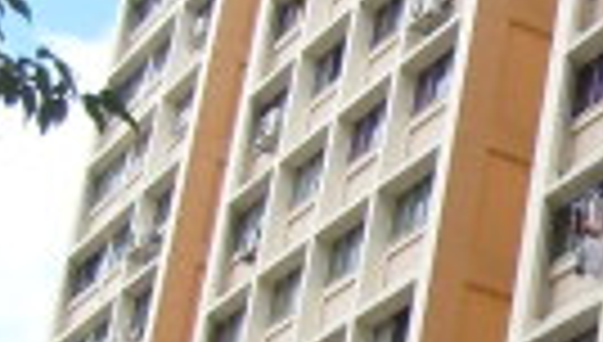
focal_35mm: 156
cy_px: 414
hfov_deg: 13.0
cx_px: 922
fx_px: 2499
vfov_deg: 7.8
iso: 80
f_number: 7.1
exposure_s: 1/180
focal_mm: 5.8
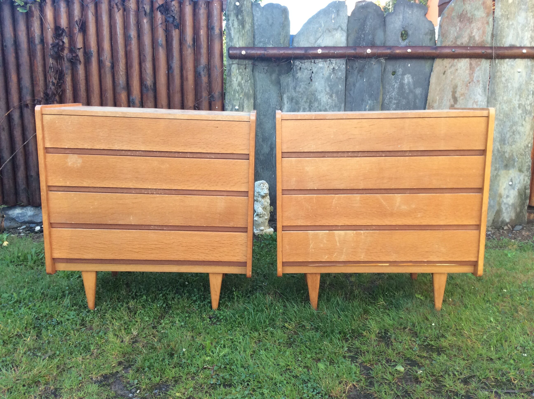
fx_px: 493
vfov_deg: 44.1
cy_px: 200
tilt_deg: -13.3
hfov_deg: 56.9
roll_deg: -0.4
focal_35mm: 32
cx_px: 267
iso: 64
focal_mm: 3.3
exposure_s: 1/100
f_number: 2.4
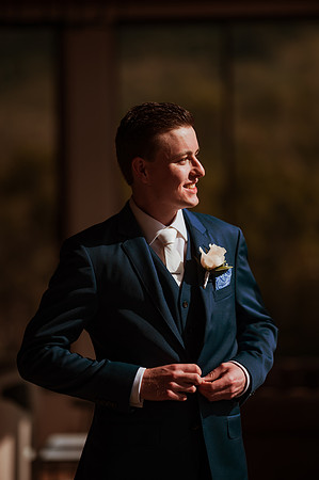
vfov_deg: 15.2
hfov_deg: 10.1
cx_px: 160
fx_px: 1798
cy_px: 240
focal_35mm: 135
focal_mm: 135
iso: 100
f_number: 1.8
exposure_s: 1/4000
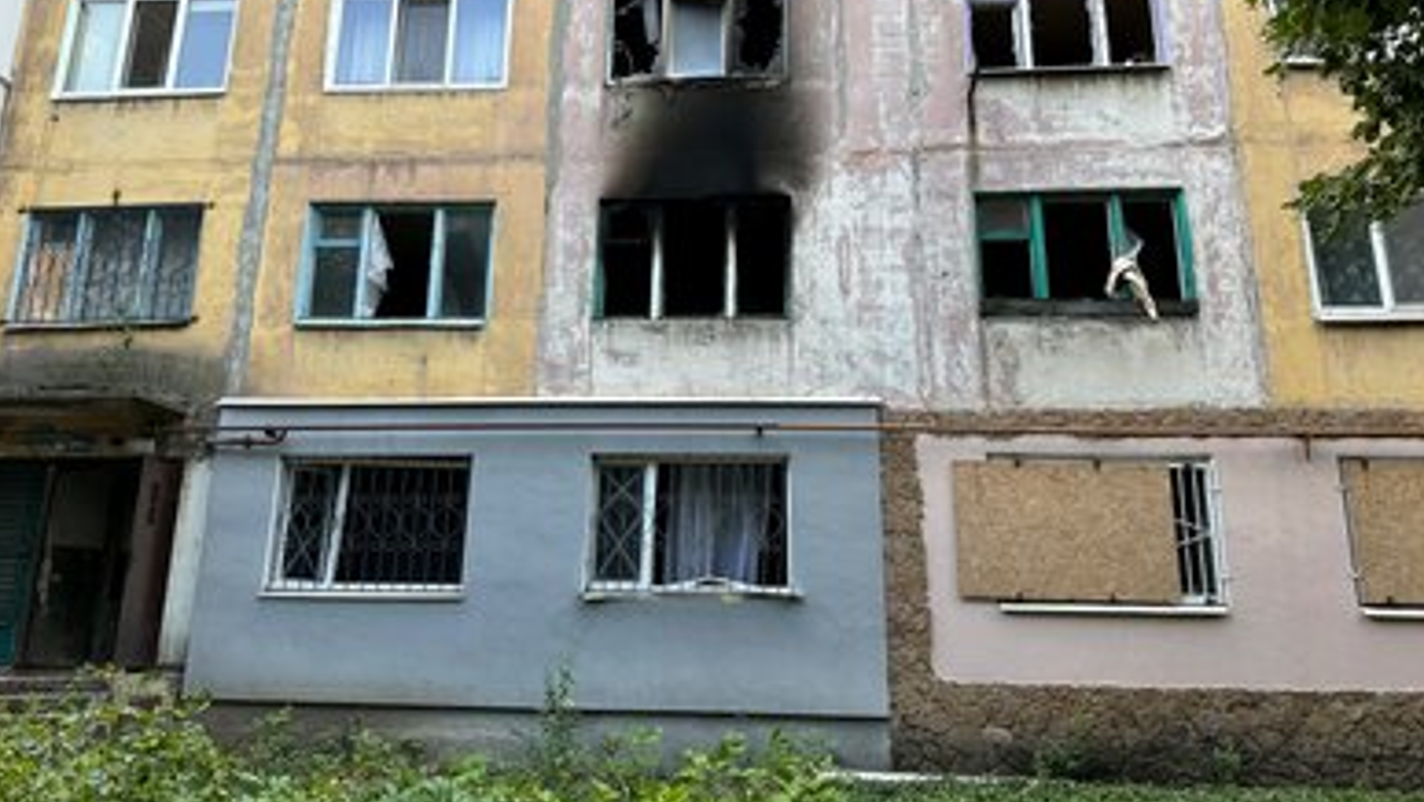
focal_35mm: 27
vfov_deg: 42.3
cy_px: 261
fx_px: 1020
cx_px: 692
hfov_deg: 69.8
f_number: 1.78
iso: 80
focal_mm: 6.86
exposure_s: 1/574
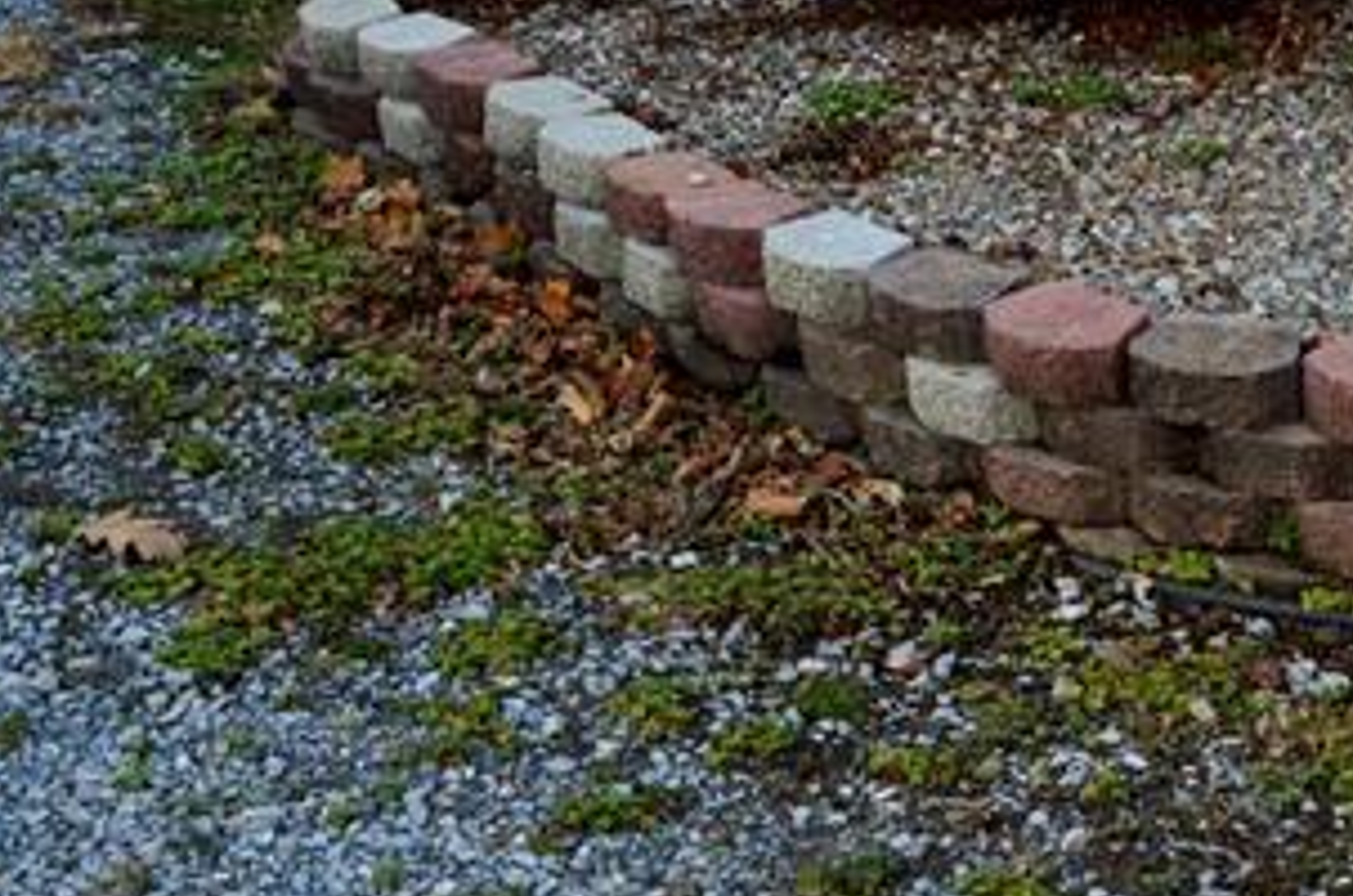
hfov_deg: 23.4
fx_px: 3150
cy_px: -9
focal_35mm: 84
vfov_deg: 15.9
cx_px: 1299
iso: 400
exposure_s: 1/160
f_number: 9
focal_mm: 22
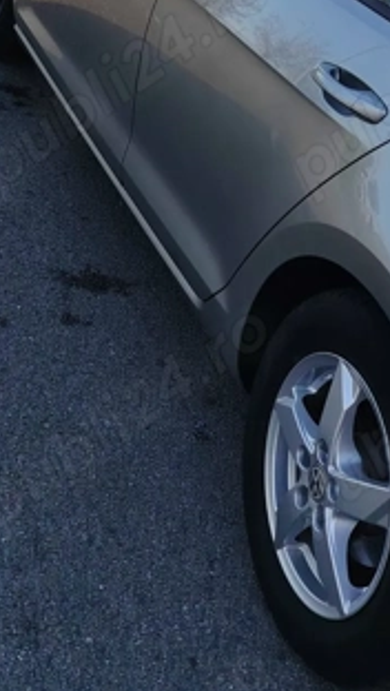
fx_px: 1229
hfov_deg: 17.9
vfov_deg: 30.7
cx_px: 279
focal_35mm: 67
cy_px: 153
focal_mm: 5.25
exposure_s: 1/536
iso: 100
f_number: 1.75
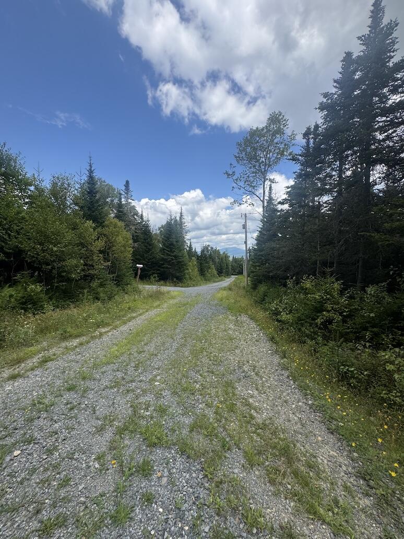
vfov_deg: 102.1
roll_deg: +0.4
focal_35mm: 14
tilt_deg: -4.7
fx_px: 218
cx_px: 202
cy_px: 270
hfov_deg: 85.7
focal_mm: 2.22
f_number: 2.2
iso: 50
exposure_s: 1/1299
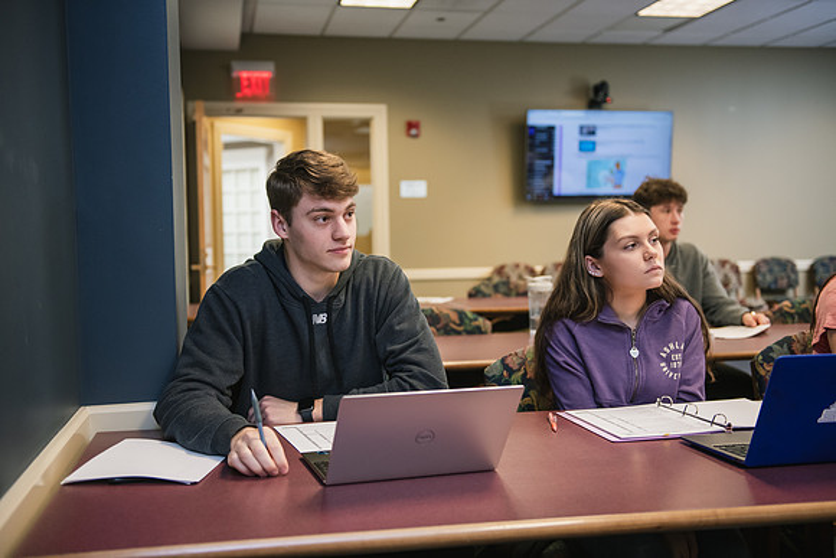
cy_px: 279
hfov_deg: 48.4
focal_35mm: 40
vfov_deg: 33.4
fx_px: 929
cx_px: 418
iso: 1250
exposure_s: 1/200
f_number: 2.8
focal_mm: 40
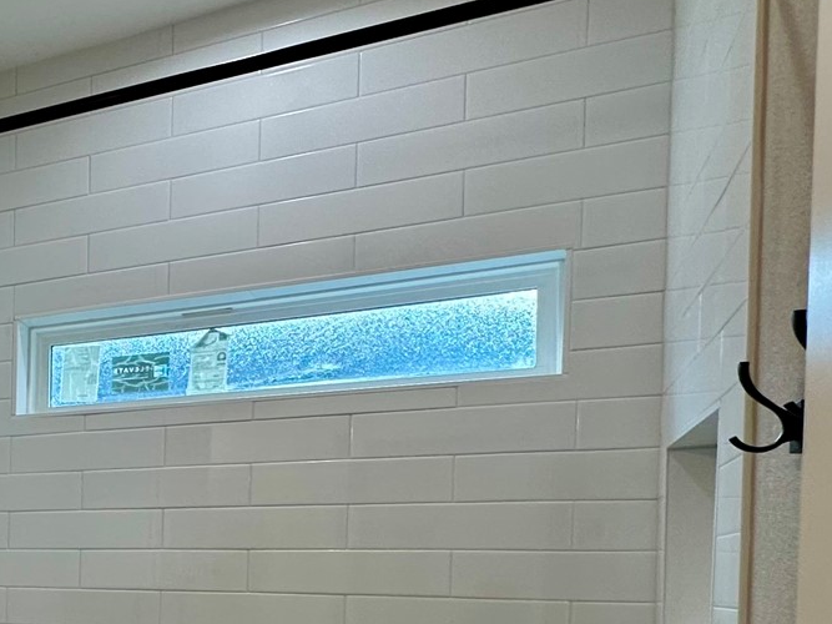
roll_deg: -1.4
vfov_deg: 31.7
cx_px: -203
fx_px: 1033
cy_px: 585
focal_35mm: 43
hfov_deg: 33.9
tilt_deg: -0.6
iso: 64
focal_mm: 2.22
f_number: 2.2
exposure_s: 1/120
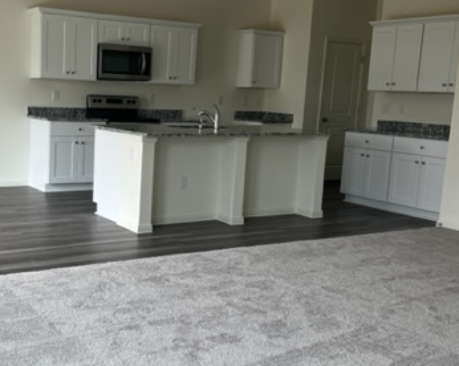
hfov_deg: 38.8
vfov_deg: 32.0
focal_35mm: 47
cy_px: 180
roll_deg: -1.9
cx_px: 131
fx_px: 638
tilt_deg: -8.8
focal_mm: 5.7
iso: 40
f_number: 1.5
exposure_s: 1/121
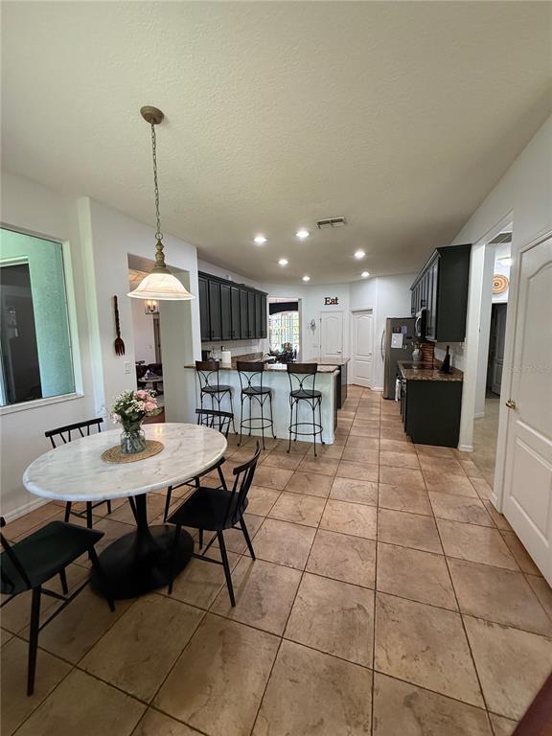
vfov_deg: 102.1
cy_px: 368
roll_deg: +1.0
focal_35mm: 14
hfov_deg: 85.7
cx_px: 276
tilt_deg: -5.9
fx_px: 298
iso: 320
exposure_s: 1/60
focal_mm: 2.22
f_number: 2.2
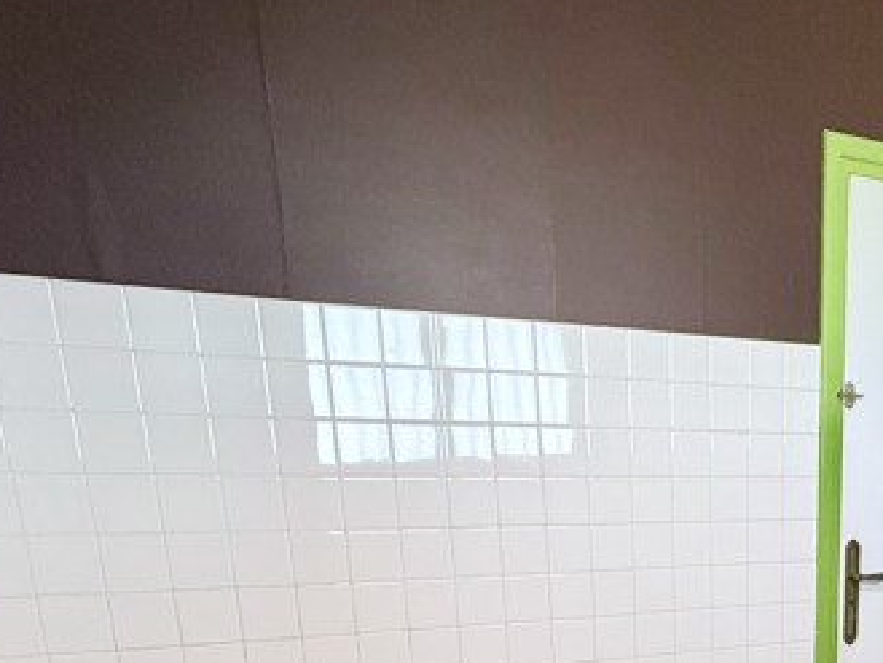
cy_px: 733
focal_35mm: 34
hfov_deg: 51.0
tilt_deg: -13.3
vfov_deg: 35.6
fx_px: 868
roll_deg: +1.0
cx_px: 692
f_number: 2.2
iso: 250
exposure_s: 1/100
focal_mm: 2.22
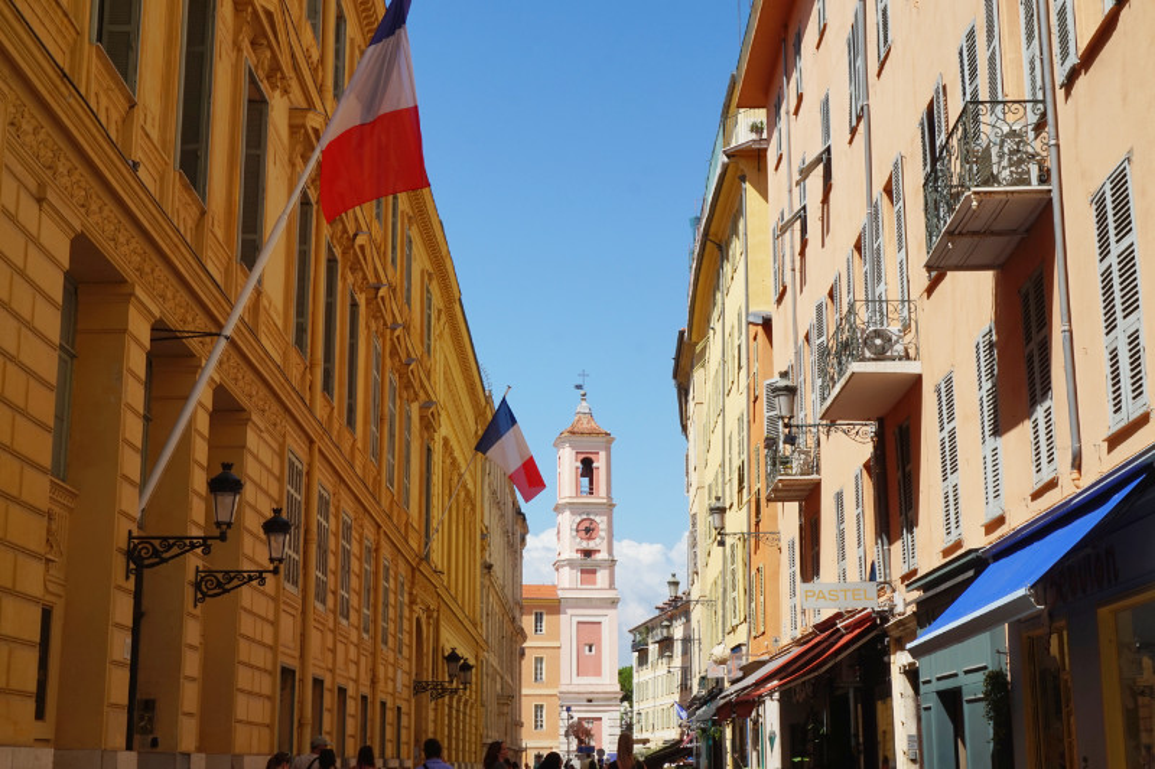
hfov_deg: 42.3
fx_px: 1491
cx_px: 578
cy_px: 384
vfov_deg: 28.9
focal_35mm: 46
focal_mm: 31
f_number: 14
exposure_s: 1/125
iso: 100
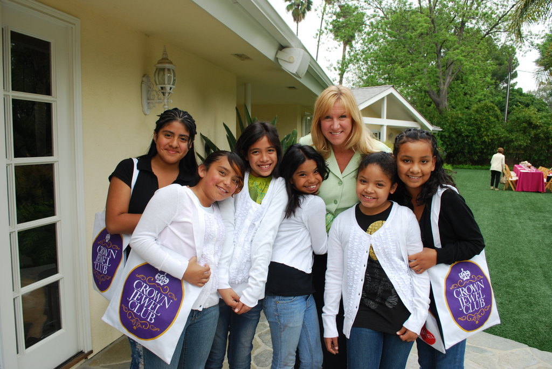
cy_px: 184
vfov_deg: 48.0
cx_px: 276
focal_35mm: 27
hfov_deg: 67.3
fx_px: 414
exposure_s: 1/125
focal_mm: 18
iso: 200
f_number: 5.6
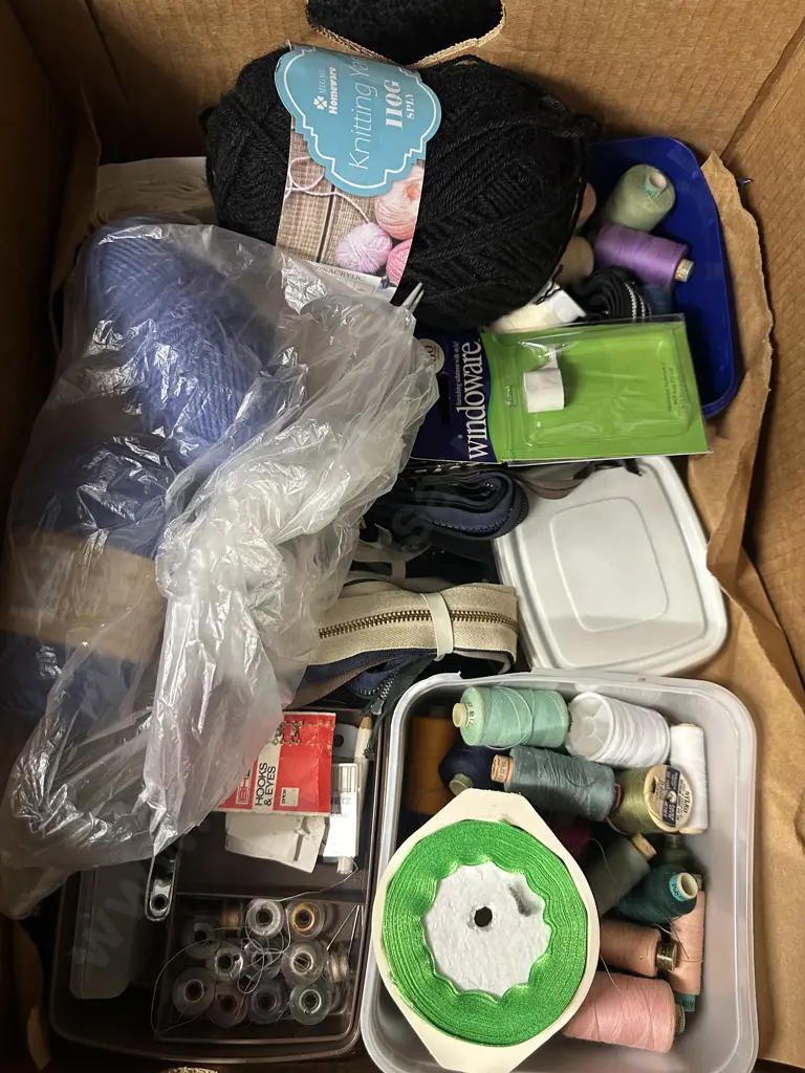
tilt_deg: -77.2
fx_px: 744
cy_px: 536
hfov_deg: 56.8
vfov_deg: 71.6
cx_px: 402
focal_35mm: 24
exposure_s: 1/50
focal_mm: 6.86
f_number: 1.78
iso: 400
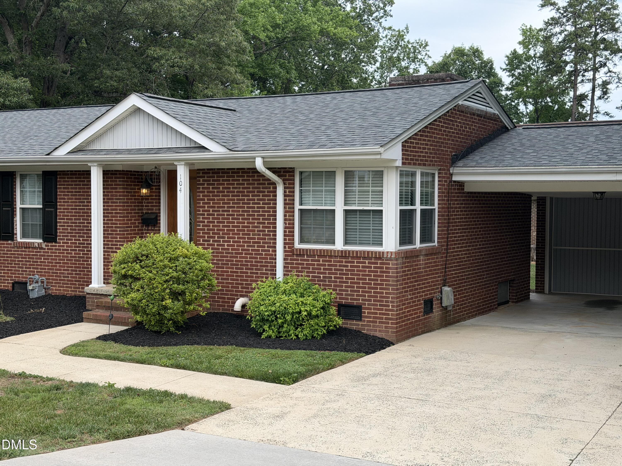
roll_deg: +0.1
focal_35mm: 48
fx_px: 862
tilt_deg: -2.4
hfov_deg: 39.7
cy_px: 233
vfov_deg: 30.3
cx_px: 311
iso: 80
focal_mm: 6.76
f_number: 1.78
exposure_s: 1/740
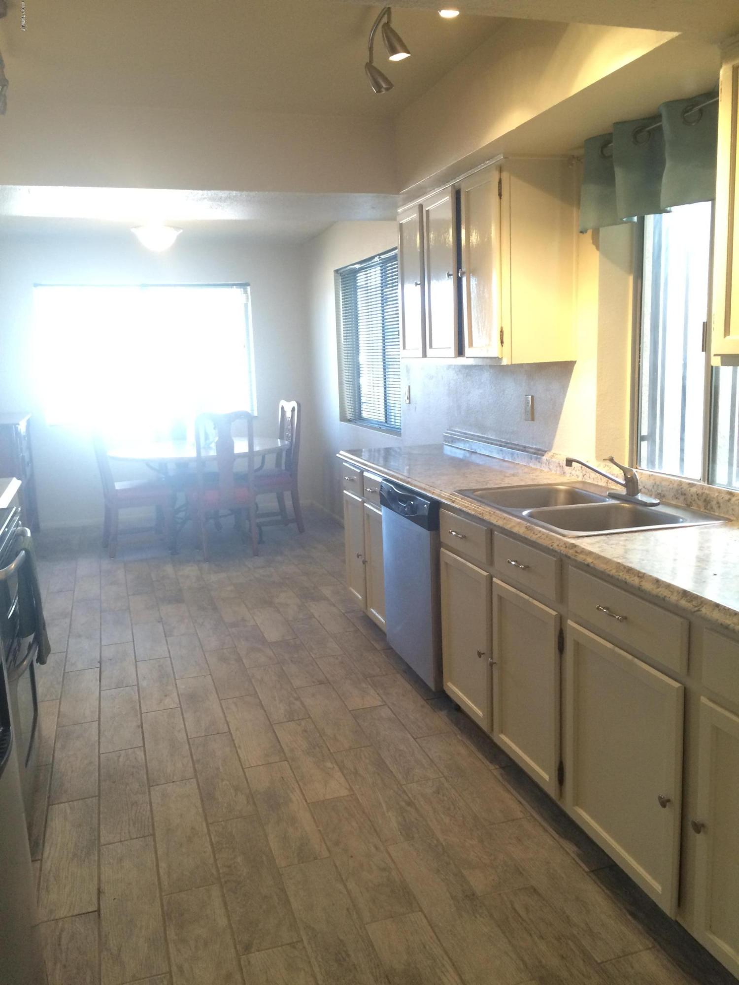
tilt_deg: -9.8
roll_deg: +3.4
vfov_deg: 61.7
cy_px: 492
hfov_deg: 48.2
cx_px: 370
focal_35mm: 29
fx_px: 825
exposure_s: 1/30
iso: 125
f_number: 2.2
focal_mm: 4.15
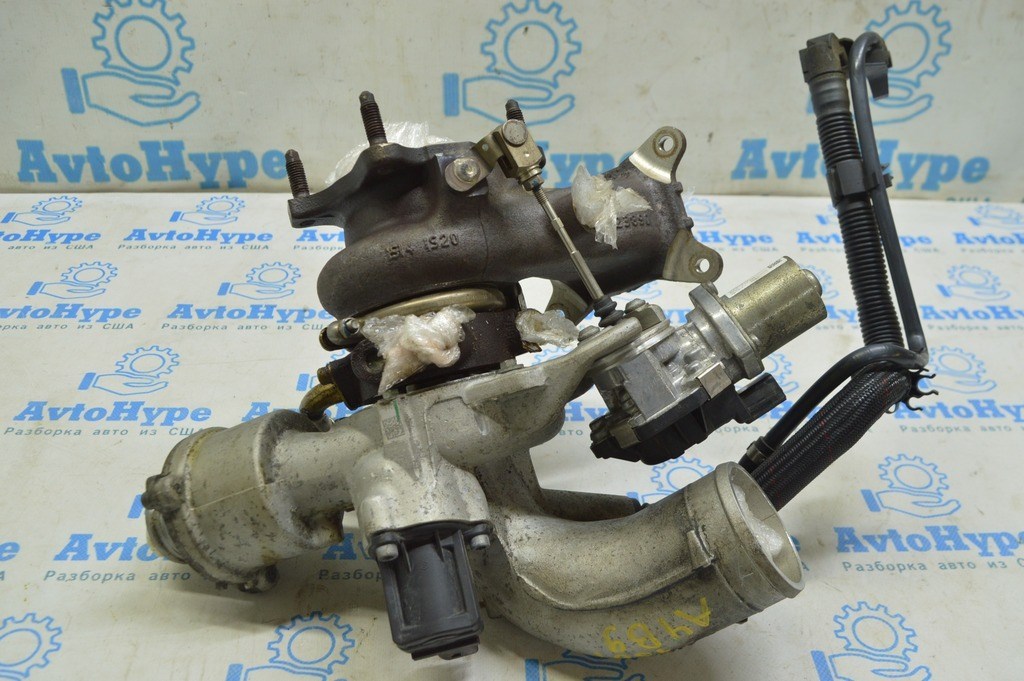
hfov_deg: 55.1
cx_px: 512
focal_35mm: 34
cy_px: 340
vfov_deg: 38.3
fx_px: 981
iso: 400
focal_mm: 23
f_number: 5.6
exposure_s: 1/20
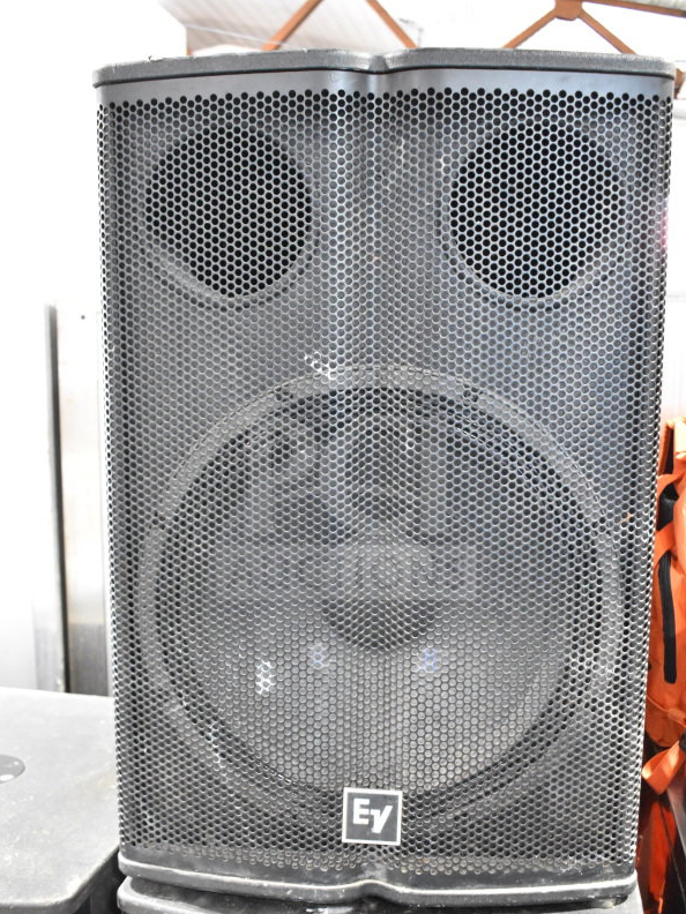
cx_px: 346
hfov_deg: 36.0
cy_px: 508
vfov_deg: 46.7
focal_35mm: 40
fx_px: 1057
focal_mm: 24
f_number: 3.8
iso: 6400
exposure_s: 1/50
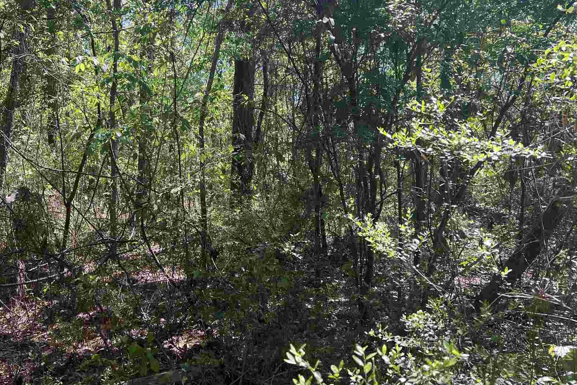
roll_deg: -0.1
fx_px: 561
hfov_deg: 54.1
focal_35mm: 35
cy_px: 149
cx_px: 235
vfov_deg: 37.7
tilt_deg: +0.2
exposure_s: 1/433
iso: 50
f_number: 1.5
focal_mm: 5.7
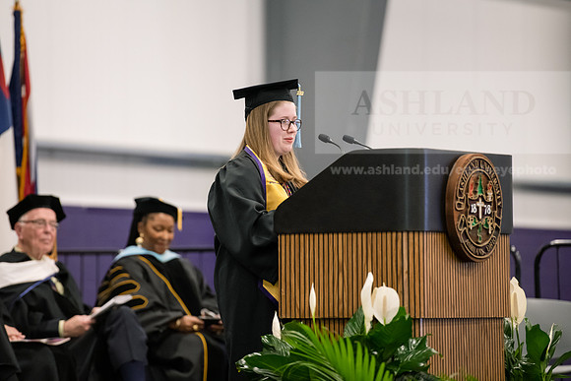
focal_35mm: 200
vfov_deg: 6.9
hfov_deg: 10.3
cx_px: 286
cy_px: 190
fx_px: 3173
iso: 3200
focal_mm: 200
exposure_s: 1/200
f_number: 3.5
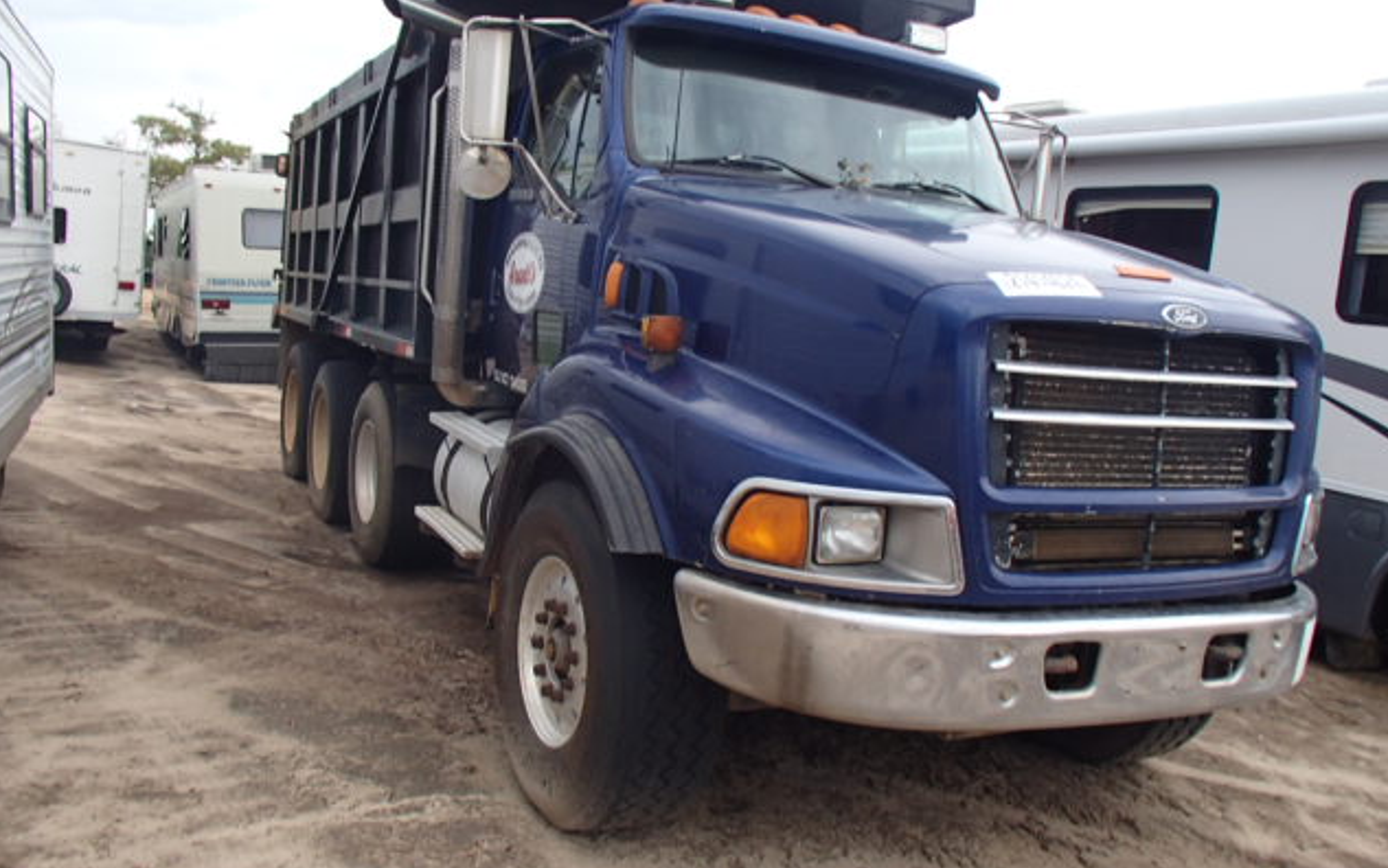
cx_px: 695
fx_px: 1135
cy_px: 384
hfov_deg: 62.9
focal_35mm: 30
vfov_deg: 41.8
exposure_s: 1/250
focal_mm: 5
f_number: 3.9
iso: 125
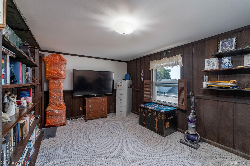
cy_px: 83
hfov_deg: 100.4
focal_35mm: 15
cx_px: 125
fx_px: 104
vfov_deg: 77.3
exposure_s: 1/250
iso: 640
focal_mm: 10
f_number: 6.4
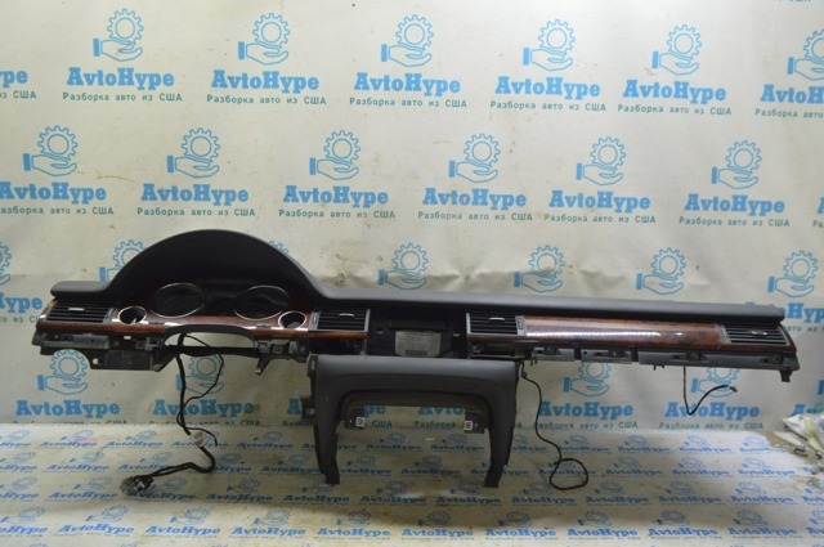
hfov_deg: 67.4
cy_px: 274
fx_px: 617
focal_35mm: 27
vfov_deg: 47.8
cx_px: 412
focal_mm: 18
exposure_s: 1/20
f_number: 5.6
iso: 400
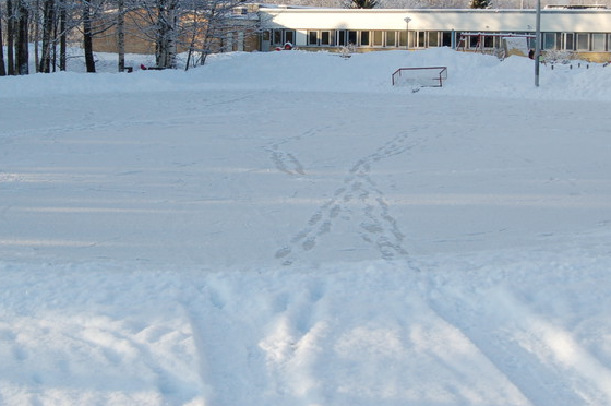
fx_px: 1221
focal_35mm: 72
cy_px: 65
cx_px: 299
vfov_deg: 18.7
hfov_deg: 28.1
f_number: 9
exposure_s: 1/320
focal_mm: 28
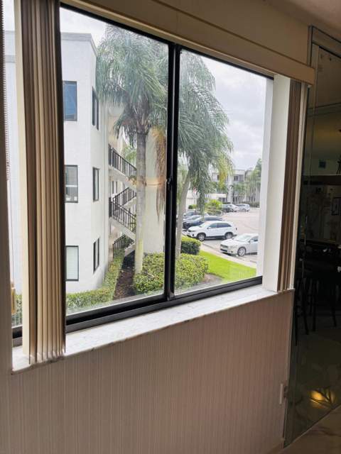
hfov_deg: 53.1
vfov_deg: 67.3
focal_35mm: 26
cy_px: 227
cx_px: 170
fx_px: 341
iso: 50
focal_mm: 5.96
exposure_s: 1/608
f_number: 1.6
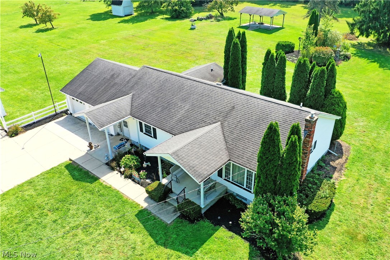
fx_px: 303
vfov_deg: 46.4
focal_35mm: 28
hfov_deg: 65.5
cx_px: 195
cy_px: 130
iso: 100
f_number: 5
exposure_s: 1/320
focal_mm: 10.26
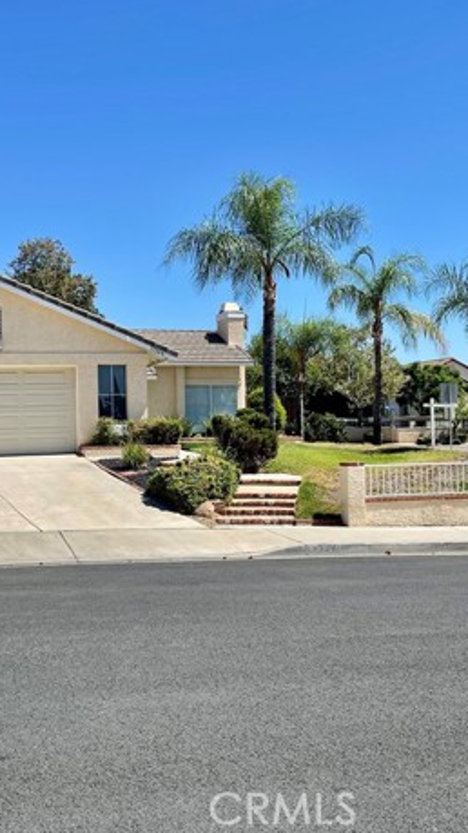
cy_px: 399
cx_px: 236
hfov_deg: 31.2
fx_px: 839
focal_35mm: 38
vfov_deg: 52.8
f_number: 1.6
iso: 32
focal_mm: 5.1
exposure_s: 1/3559
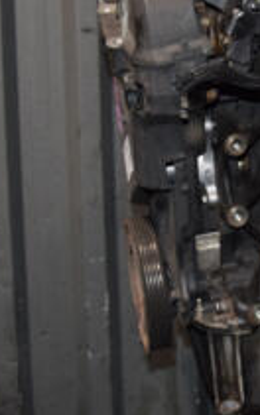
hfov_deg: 13.8
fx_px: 1036
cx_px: 325
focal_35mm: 91
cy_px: 124
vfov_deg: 22.5
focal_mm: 21
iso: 800
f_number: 5
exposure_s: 1/60
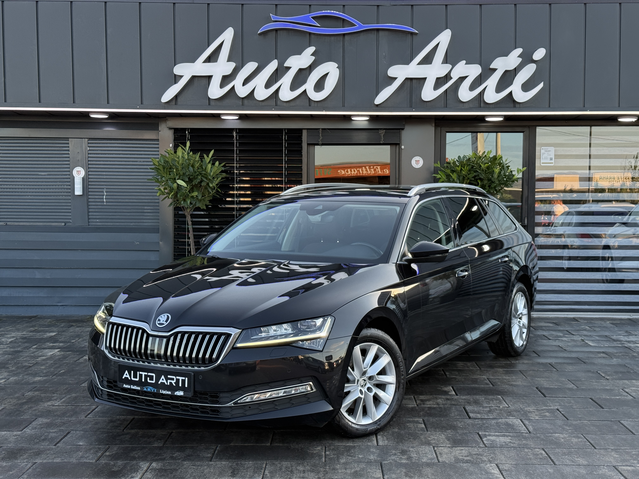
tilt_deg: -1.6
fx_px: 886
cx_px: 320
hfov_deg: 39.7
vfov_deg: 30.3
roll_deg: +0.5
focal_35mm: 48
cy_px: 240
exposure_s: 1/346
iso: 100
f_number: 1.78
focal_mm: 6.76
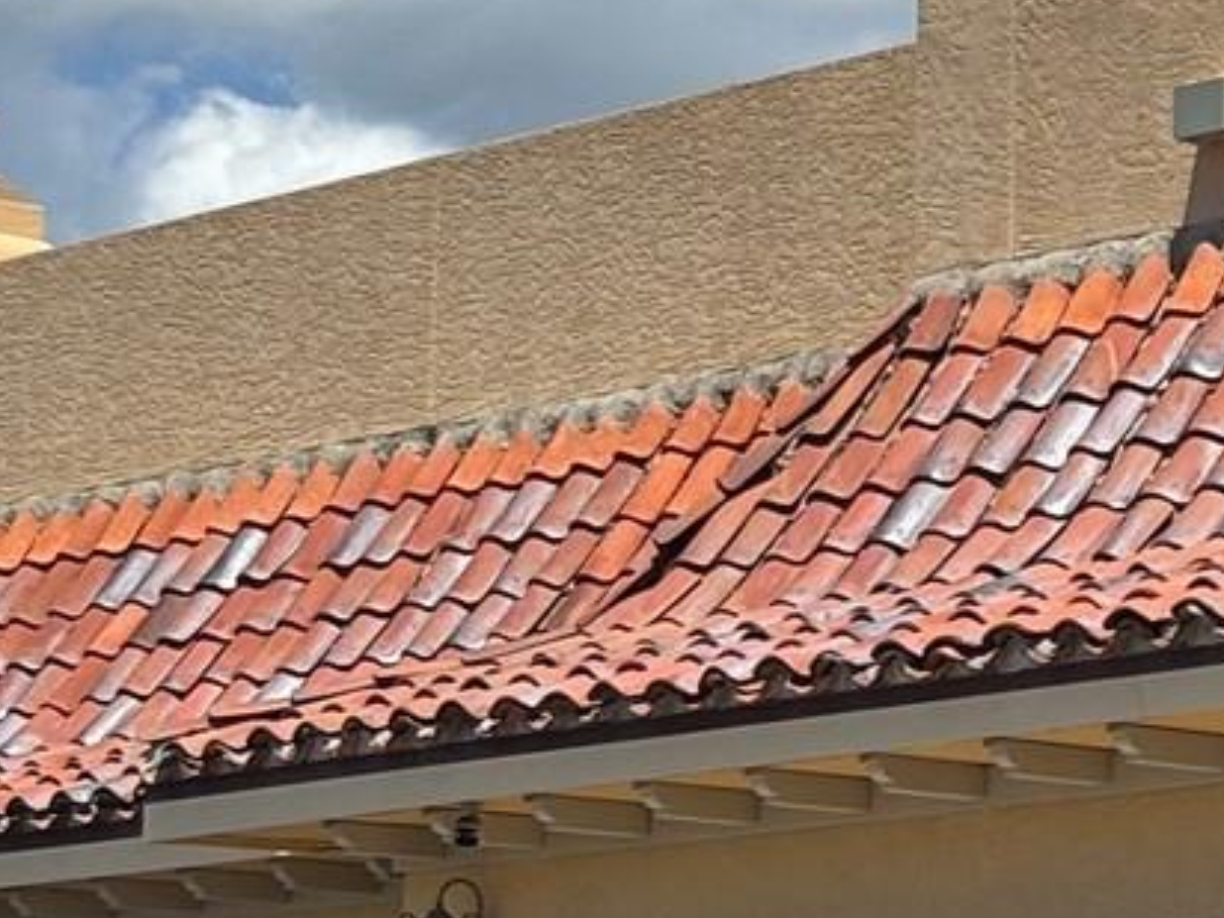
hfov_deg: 9.4
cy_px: 740
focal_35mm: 202
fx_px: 7143
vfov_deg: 7.3
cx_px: 2077
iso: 32
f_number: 1.6
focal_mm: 5.96
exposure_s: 1/2933
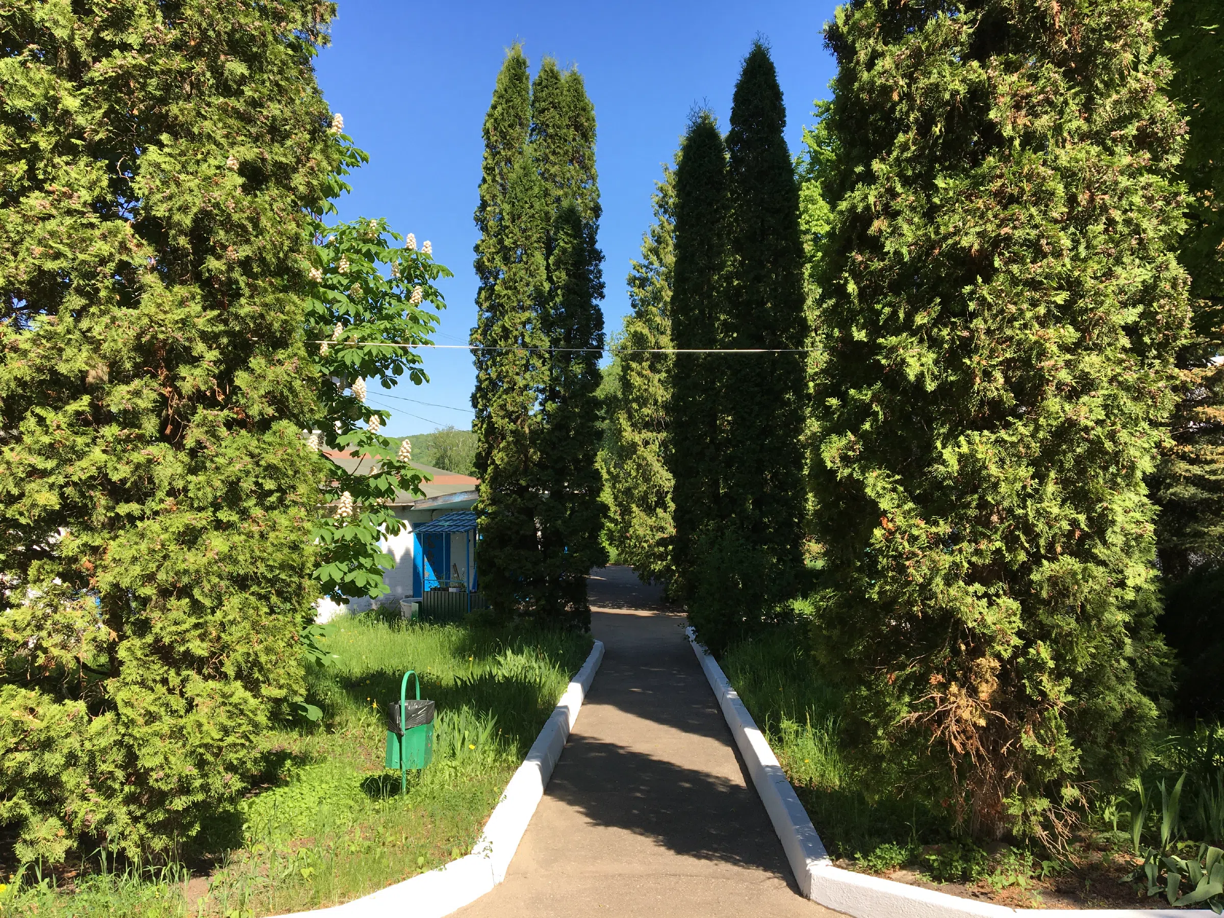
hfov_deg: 61.7
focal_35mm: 29
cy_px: 459
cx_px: 612
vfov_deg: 48.2
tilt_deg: +1.5
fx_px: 1025
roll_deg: +1.1
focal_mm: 4.15
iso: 25
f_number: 2.2
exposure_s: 1/777
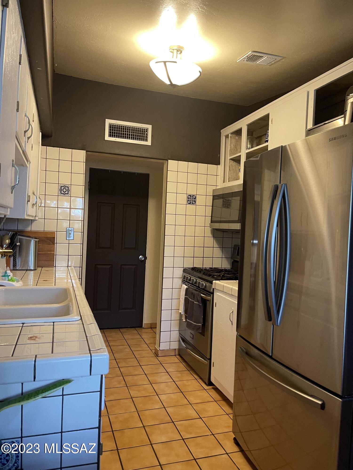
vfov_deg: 67.3
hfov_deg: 53.1
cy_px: 235
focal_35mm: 26
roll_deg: -2.5
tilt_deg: -1.8
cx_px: 176
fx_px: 354
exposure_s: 1/60
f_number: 1.6
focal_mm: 5.1
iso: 250
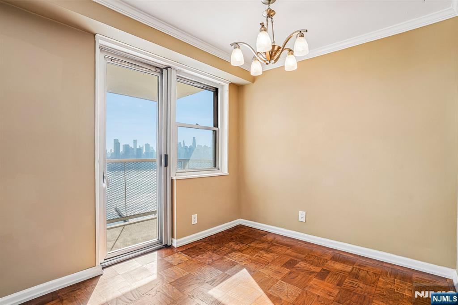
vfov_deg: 73.7
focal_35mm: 16
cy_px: 152
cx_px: 229
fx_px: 203
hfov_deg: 96.8
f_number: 8
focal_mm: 16
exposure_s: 1/50
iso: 100
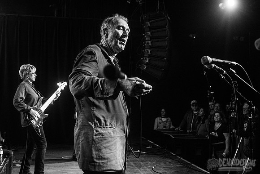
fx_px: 301
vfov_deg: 32.1
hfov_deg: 46.7
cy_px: 70
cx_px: 130
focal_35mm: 42
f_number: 3.2
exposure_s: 1/160
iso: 2000
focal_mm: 35
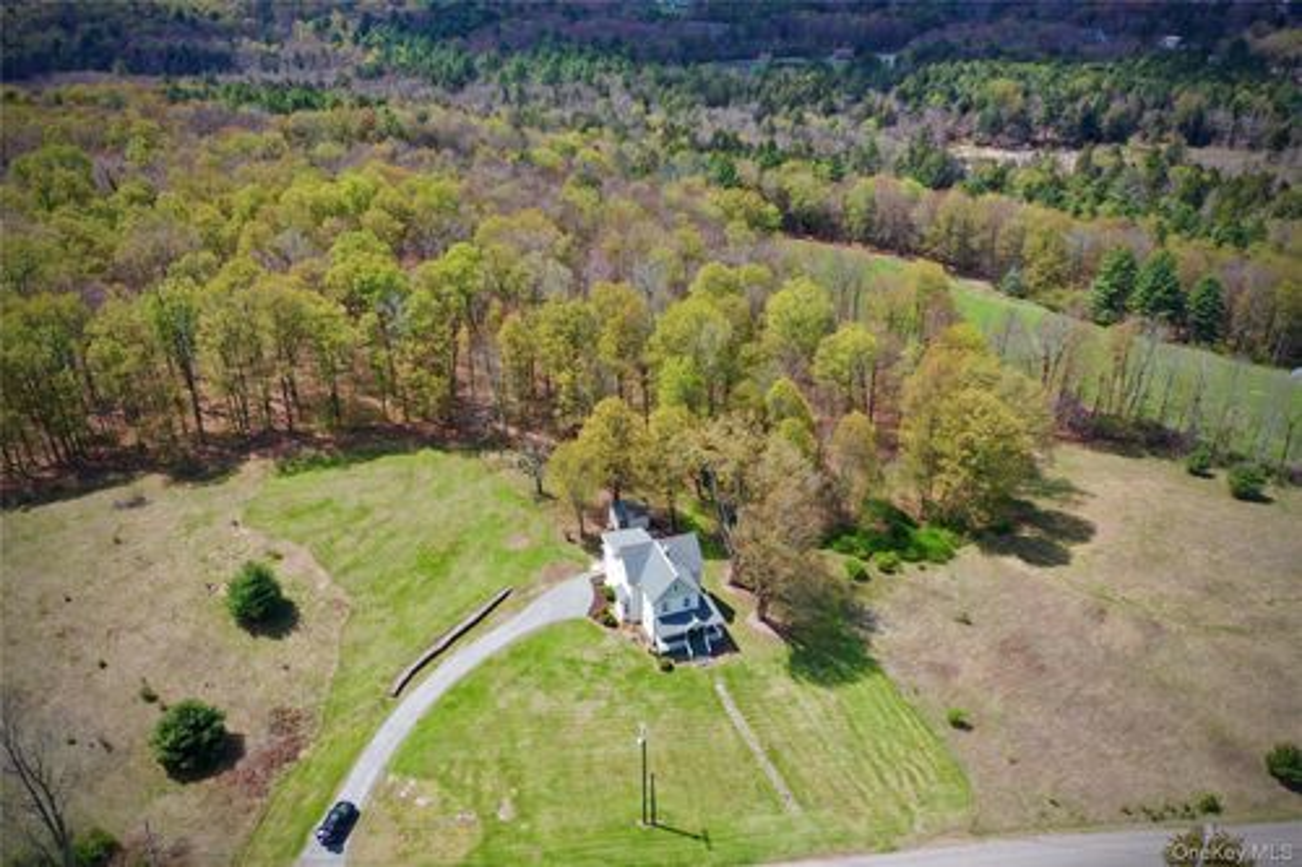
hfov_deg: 65.5
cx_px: 651
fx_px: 1012
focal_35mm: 28
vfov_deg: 46.4
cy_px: 434
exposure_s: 1/240
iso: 100
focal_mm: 10.26
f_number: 5.6
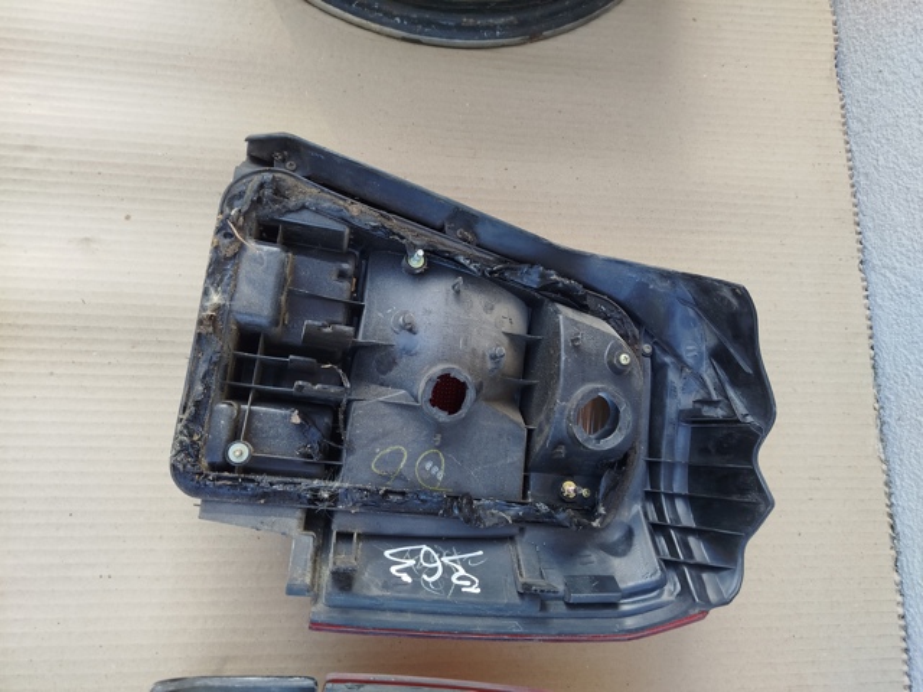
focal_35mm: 24
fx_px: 640
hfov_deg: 71.6
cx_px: 462
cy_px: 346
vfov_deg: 56.8
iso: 50
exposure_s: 1/100
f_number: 1.7
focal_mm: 5.31
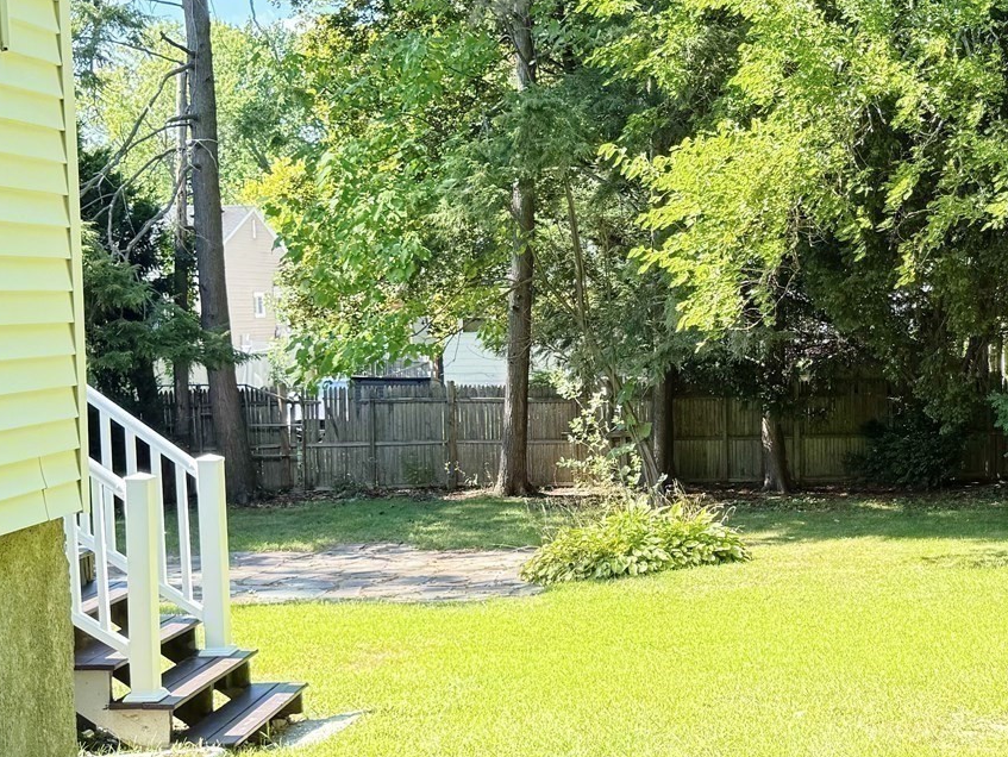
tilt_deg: -4.8
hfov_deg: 31.5
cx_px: 922
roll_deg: -0.2
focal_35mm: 58
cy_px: 440
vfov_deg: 25.2
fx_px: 1690
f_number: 1.78
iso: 80
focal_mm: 6.76
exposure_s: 1/336
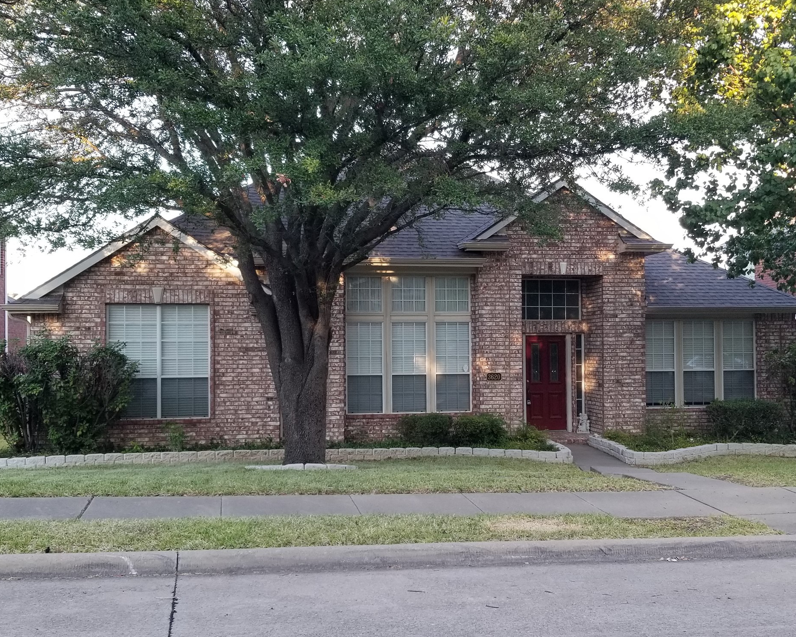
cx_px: 394
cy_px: 328
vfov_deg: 51.5
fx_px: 660
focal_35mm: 28
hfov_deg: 62.2
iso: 50
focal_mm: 4.3
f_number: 1.7
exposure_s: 1/138
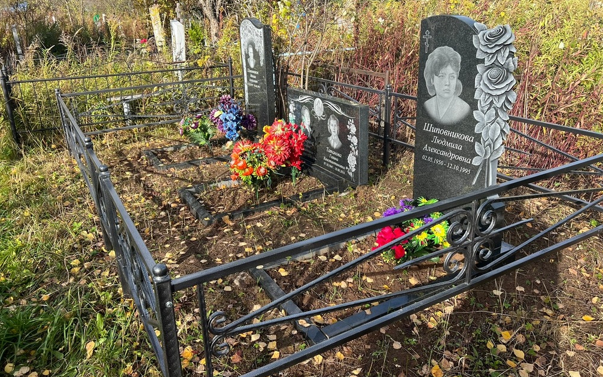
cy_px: 168
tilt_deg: -16.7
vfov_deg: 44.5
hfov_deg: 66.5
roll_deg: +2.0
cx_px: 303
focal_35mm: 28
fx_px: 460
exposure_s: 1/1266
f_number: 1.5
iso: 50
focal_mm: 5.7
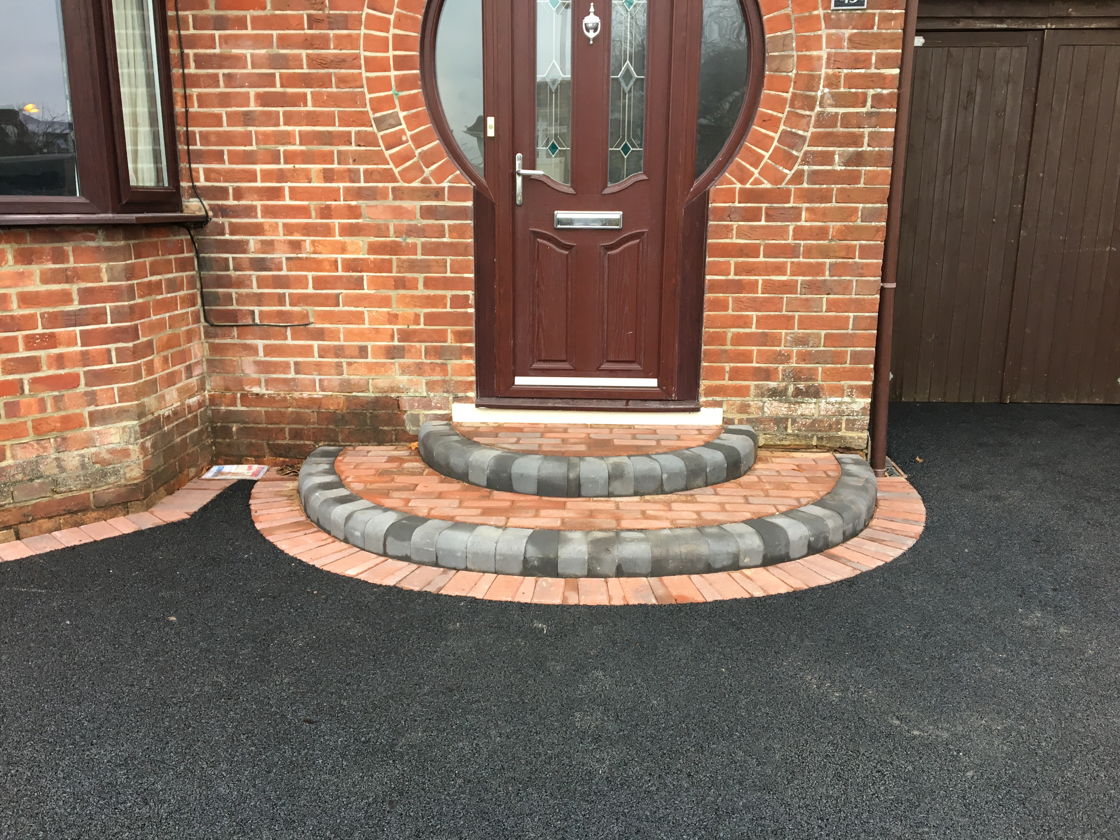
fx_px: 938
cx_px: 560
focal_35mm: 29
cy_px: 420
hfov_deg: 61.7
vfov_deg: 48.2
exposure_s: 1/33
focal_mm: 4.15
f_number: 2.2
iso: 64
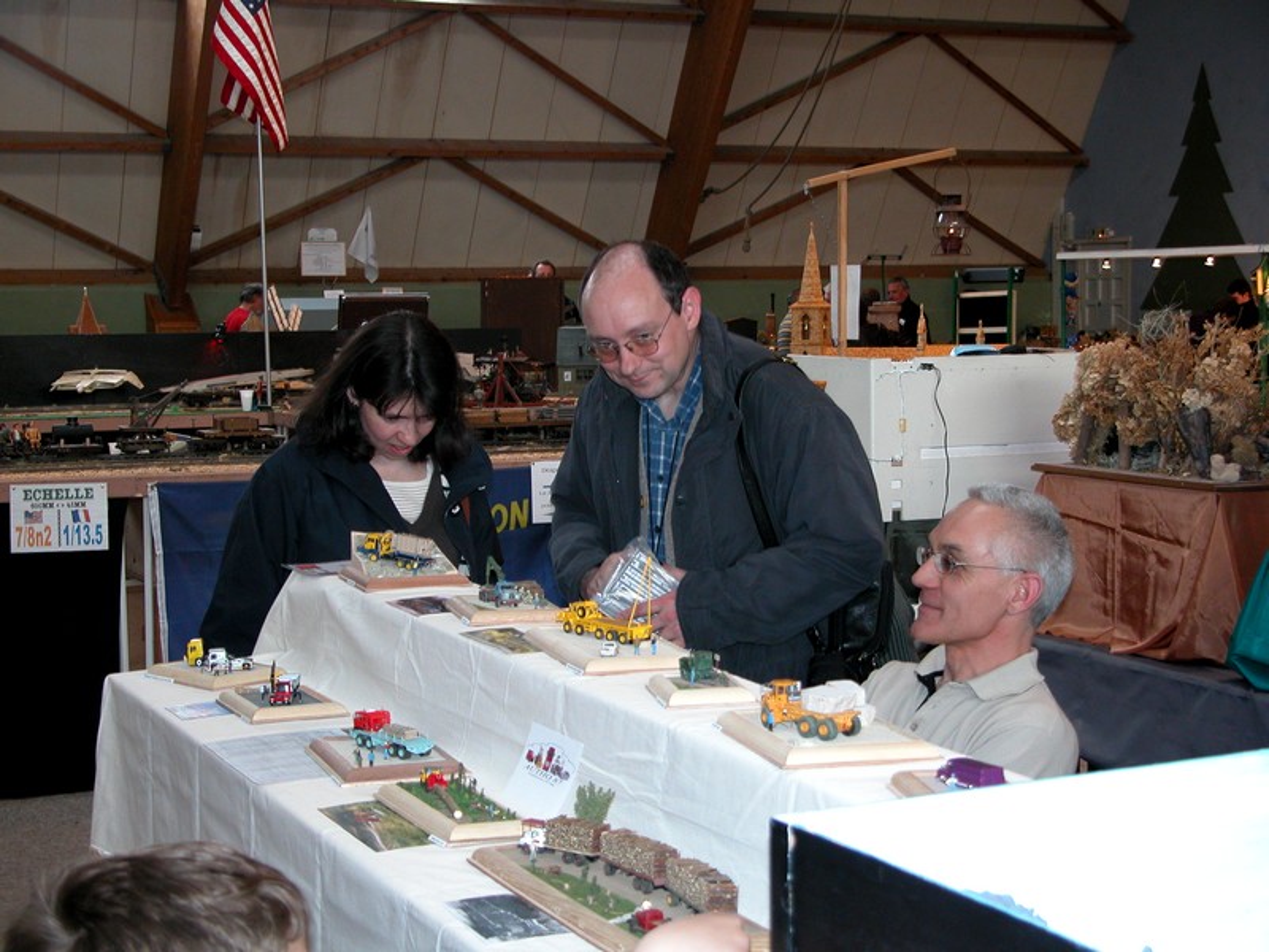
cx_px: 634
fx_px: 2273
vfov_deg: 23.7
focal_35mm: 62
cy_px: 476
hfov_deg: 31.2
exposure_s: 1/60.3
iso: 200
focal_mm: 15.7
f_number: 3.2
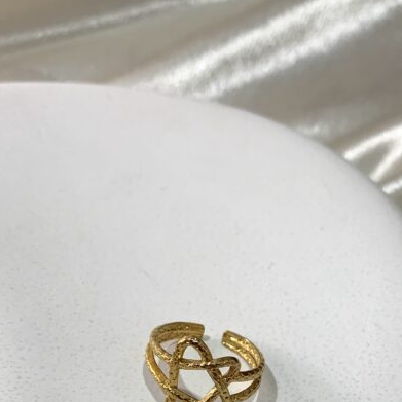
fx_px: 618
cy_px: 351
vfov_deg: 34.3
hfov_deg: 36.0
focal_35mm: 47
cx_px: 216
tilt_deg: -55.8
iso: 80
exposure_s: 1/100
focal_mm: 4.25
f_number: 1.8
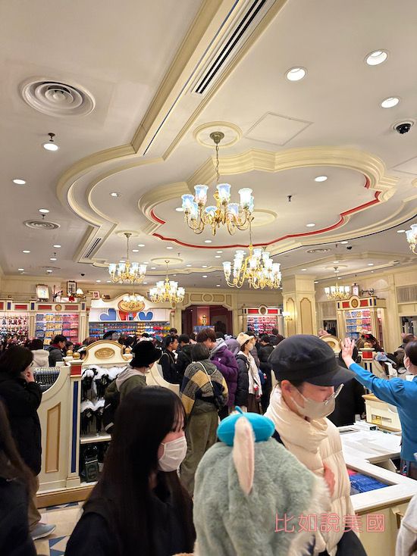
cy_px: 278
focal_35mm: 24
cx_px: 208
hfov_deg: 56.8
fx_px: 386
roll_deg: -1.7
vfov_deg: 71.6
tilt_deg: +6.0
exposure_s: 1/100
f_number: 1.78
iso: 100
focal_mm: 6.86
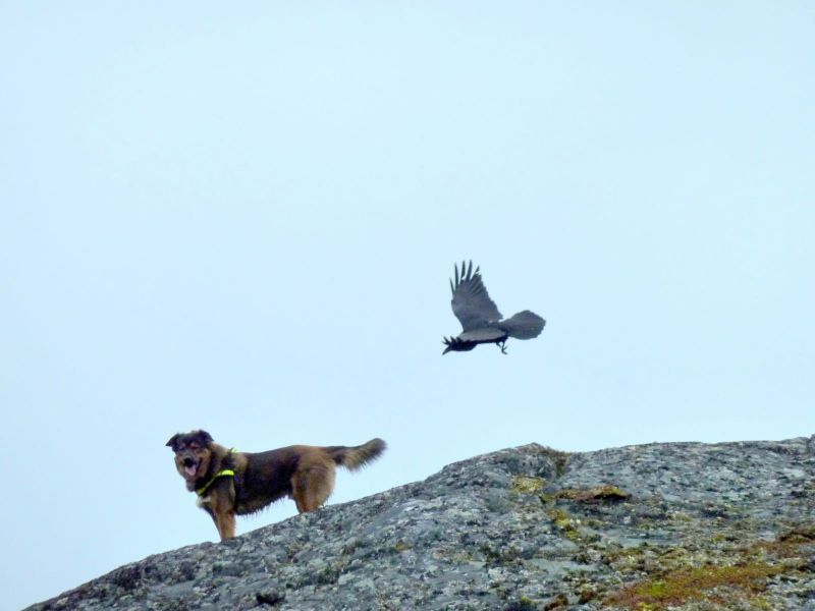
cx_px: 408
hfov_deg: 7.6
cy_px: 306
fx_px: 6121
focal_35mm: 260
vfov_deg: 5.7
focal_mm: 42.6
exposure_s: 1/800
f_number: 5.6
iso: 200
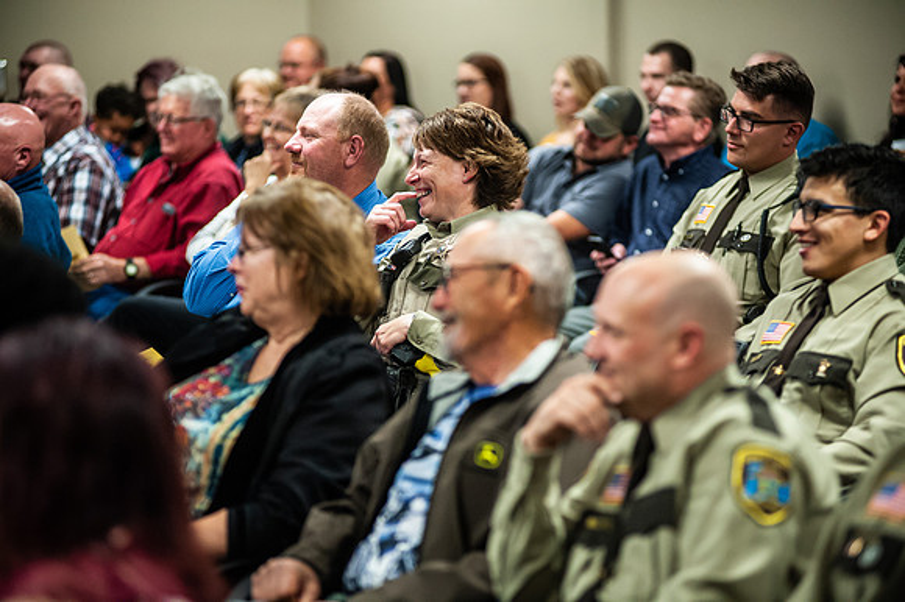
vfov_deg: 9.5
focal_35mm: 145
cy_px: 301
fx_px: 3643
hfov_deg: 14.2
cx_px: 452
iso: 3200
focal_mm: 145
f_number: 2.8
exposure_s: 1/250
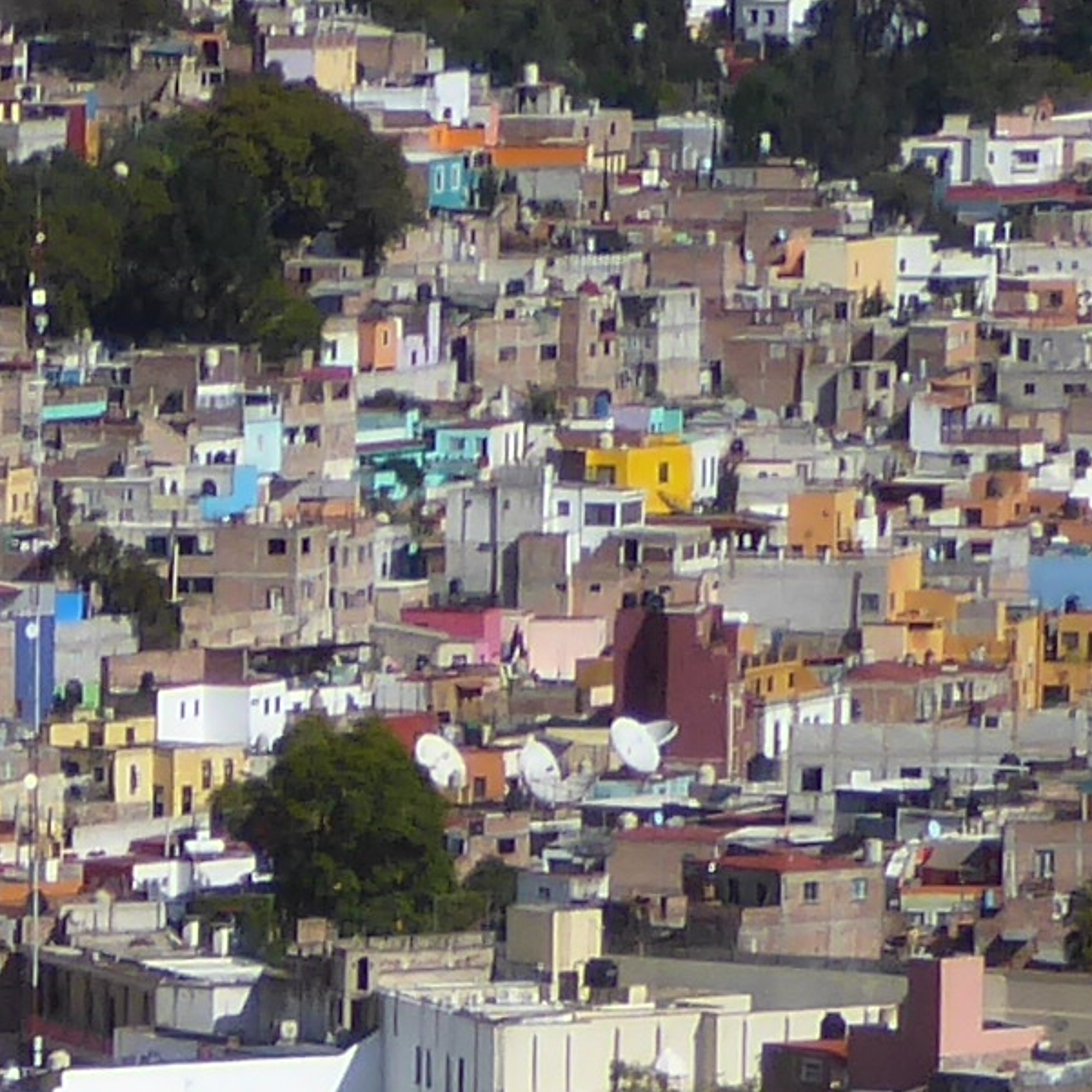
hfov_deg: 3.9
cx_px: -1730
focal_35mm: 441
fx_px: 15739
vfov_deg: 3.9
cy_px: 2073
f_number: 4.5
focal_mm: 12.5
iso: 80
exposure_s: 1/800
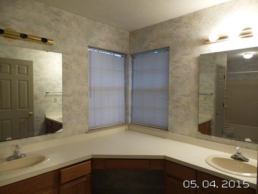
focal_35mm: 23
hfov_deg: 73.9
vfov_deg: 58.9
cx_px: 129
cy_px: 97
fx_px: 171
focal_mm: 4.1
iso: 200
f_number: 2.8
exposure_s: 1/30
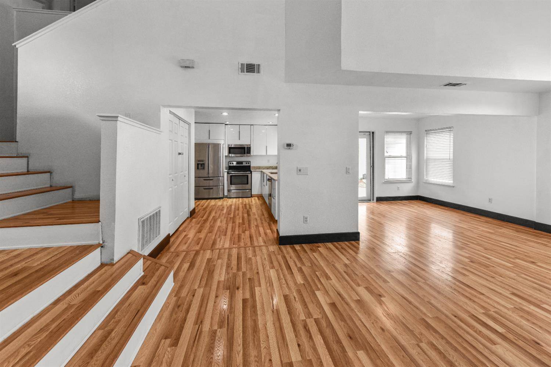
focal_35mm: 14
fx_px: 214
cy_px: 184
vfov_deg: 81.2
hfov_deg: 104.3
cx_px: 276
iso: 400
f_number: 5.6
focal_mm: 14
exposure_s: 1/125
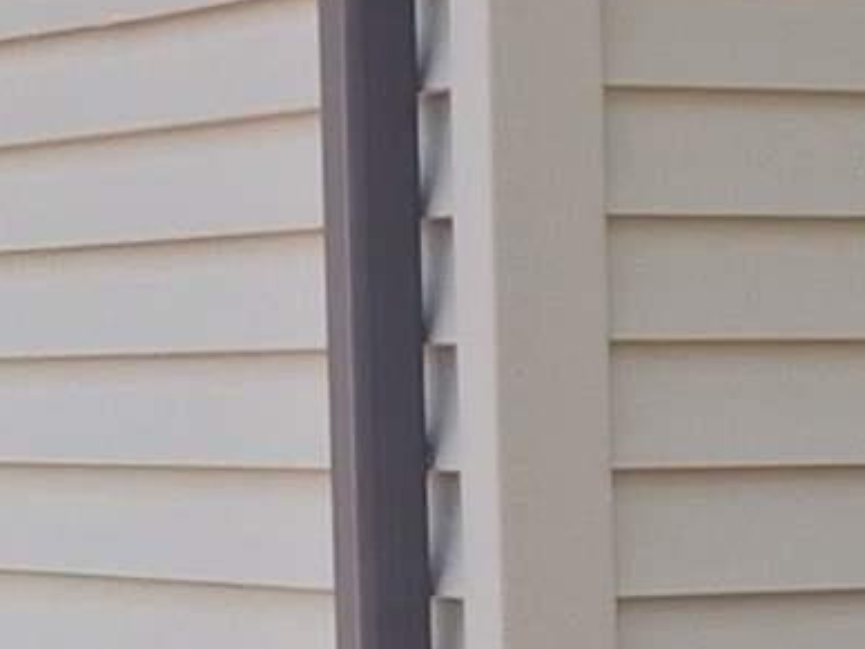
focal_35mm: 214
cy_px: 542
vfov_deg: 6.9
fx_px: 5348
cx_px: 2847
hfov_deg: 7.7
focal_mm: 4
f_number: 1.8
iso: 20
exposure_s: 1/487
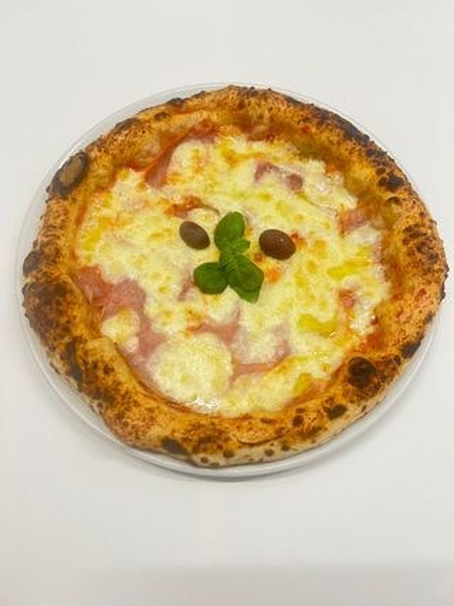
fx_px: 455
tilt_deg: -70.7
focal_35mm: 26
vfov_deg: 67.3
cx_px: 227
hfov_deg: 53.0
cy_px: 303
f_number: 1.5
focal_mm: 5.7
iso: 80
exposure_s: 1/100
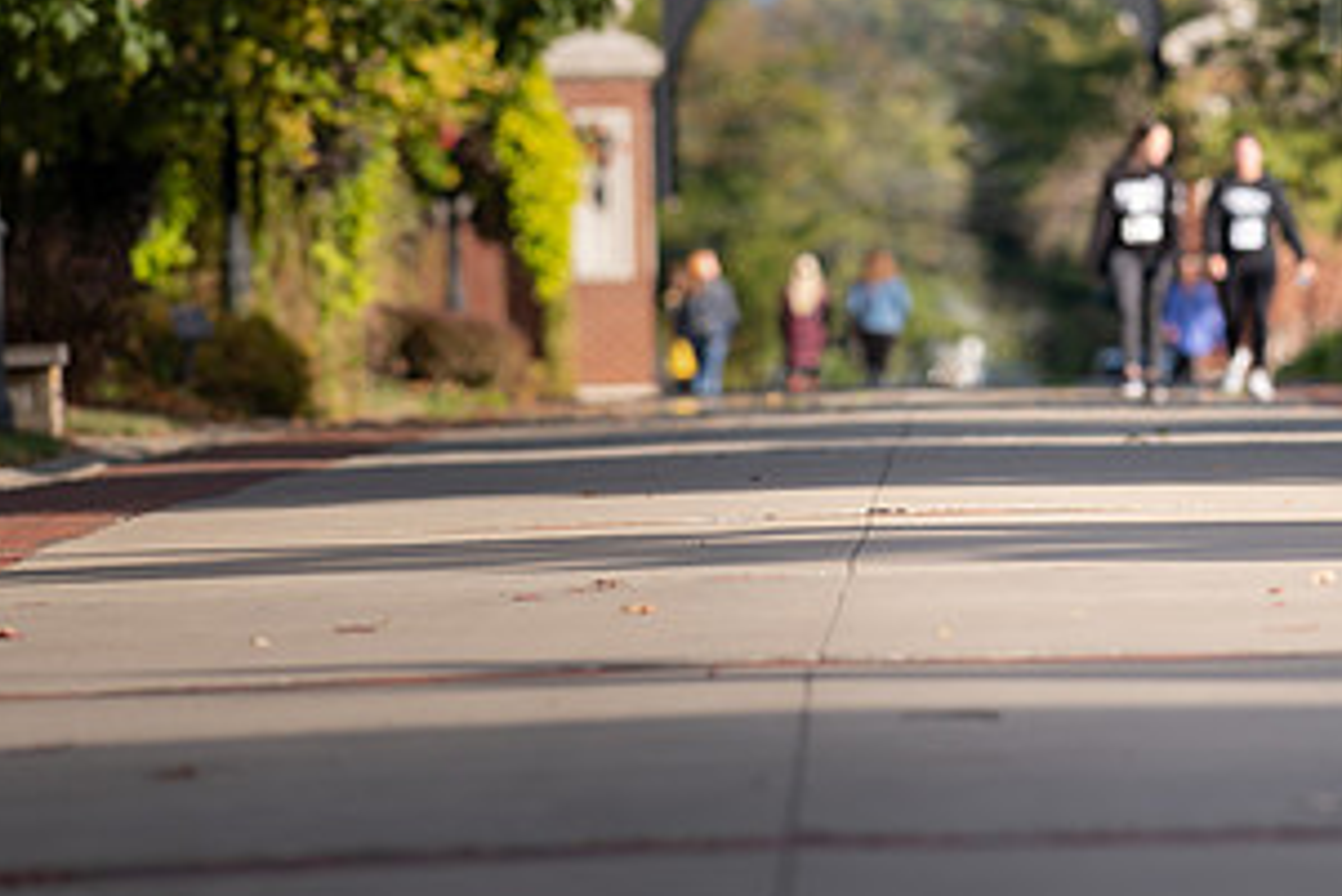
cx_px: 1186
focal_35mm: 579
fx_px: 21593
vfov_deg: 2.4
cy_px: 221
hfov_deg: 3.6
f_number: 5
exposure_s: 1/500
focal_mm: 300
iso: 250
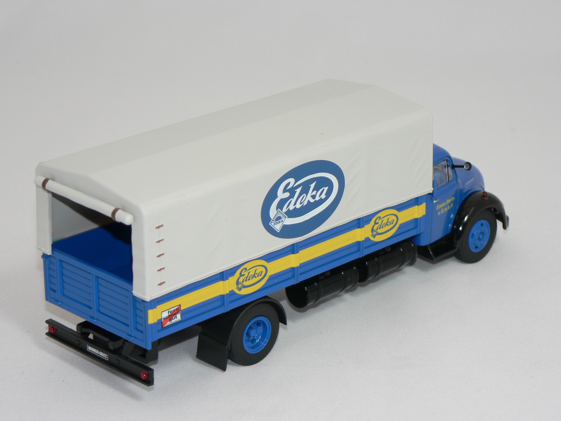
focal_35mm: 104
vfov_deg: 14.2
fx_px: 1685
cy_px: 210
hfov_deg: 18.9
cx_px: 280
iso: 80
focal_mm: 17.3
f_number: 3.2
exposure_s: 1/80
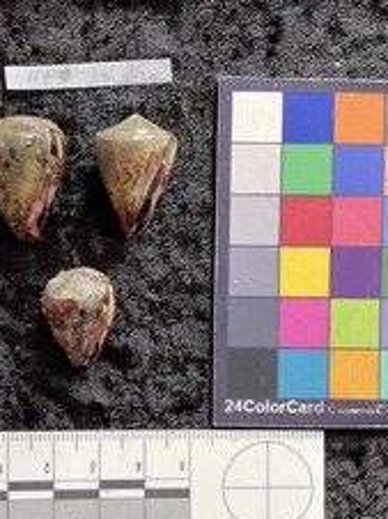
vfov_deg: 42.0
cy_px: 297
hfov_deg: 31.8
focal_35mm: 45
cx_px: 122
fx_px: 674
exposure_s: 1/60
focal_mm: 3
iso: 64
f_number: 1.8
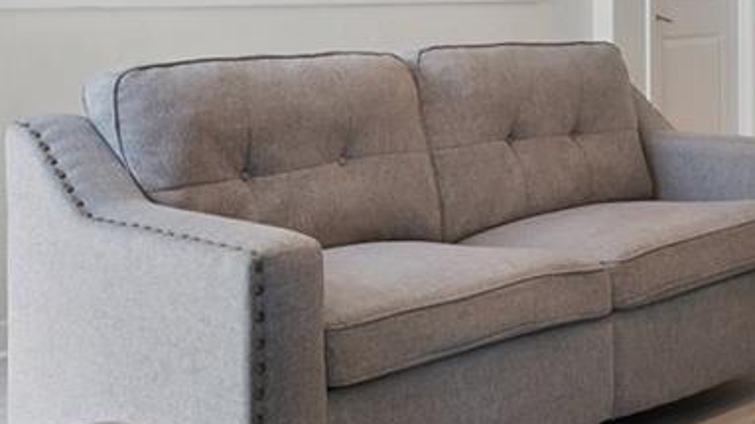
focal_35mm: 70
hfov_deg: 28.3
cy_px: 0
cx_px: 757
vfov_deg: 16.8
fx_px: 1401
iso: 640
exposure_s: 1/4
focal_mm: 16
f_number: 7.1
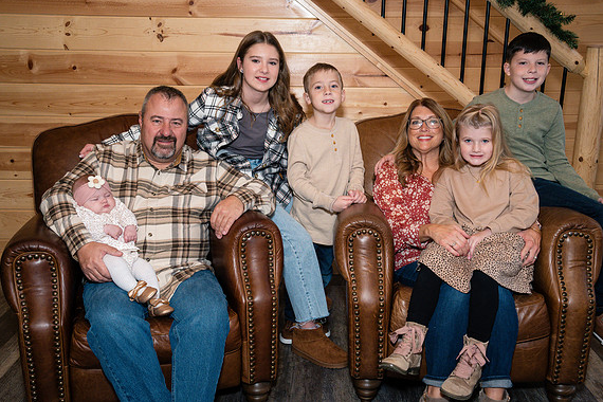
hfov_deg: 48.5
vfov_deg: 33.4
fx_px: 670
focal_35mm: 40
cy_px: 198
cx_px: 295
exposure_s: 1/160
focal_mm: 38
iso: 1000
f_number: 8
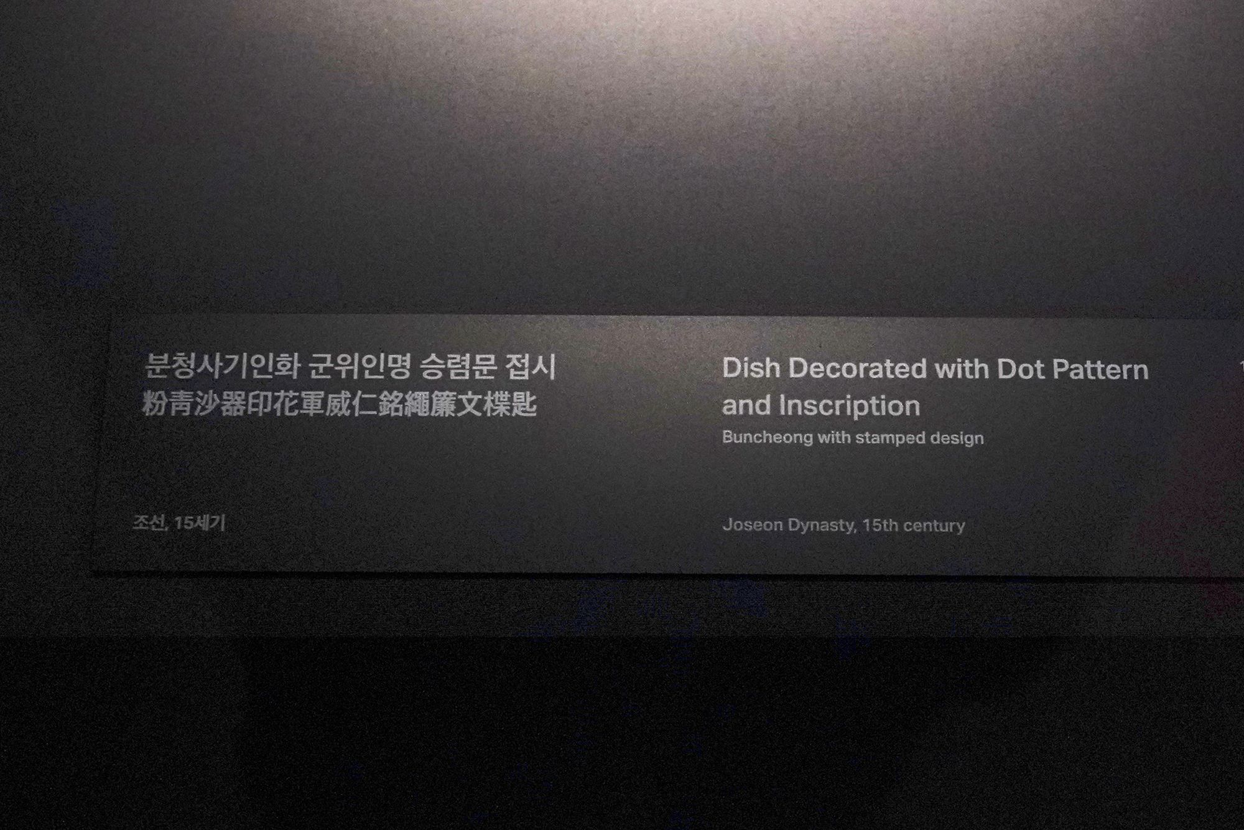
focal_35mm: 24
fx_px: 829
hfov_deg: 73.7
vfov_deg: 53.1
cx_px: 622
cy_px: 415
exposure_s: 1/80
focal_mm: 24
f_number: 3.5
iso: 3200
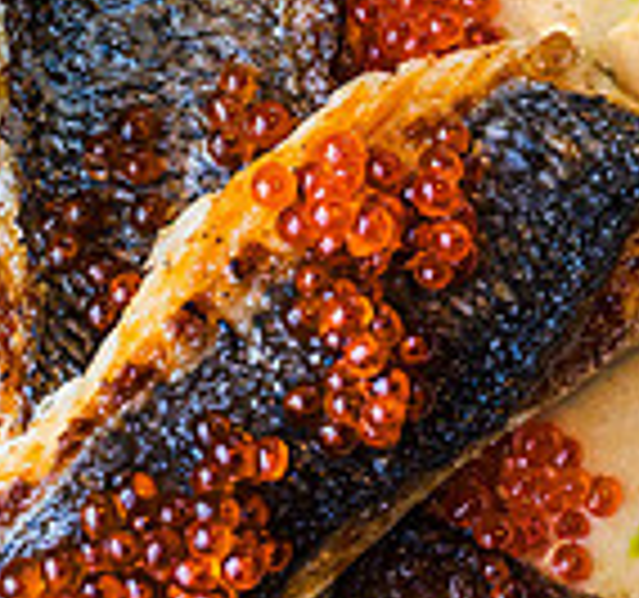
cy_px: 202
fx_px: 3541
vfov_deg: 9.7
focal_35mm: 175
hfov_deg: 10.1
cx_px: -161
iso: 500
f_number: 5
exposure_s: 1/100
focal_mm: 42
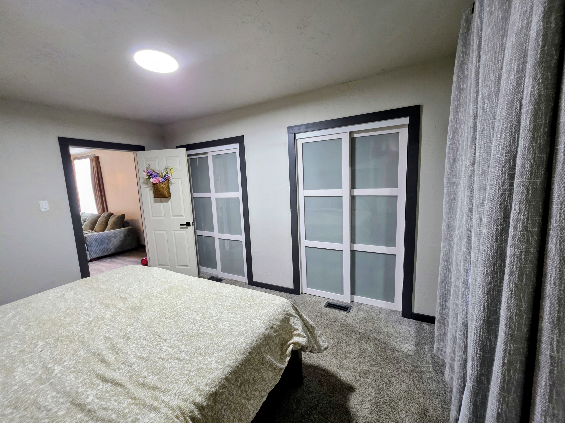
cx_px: 282
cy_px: 212
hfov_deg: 106.2
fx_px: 212
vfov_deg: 89.9
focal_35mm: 13
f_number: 1.9
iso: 400
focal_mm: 2.2
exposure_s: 1/60
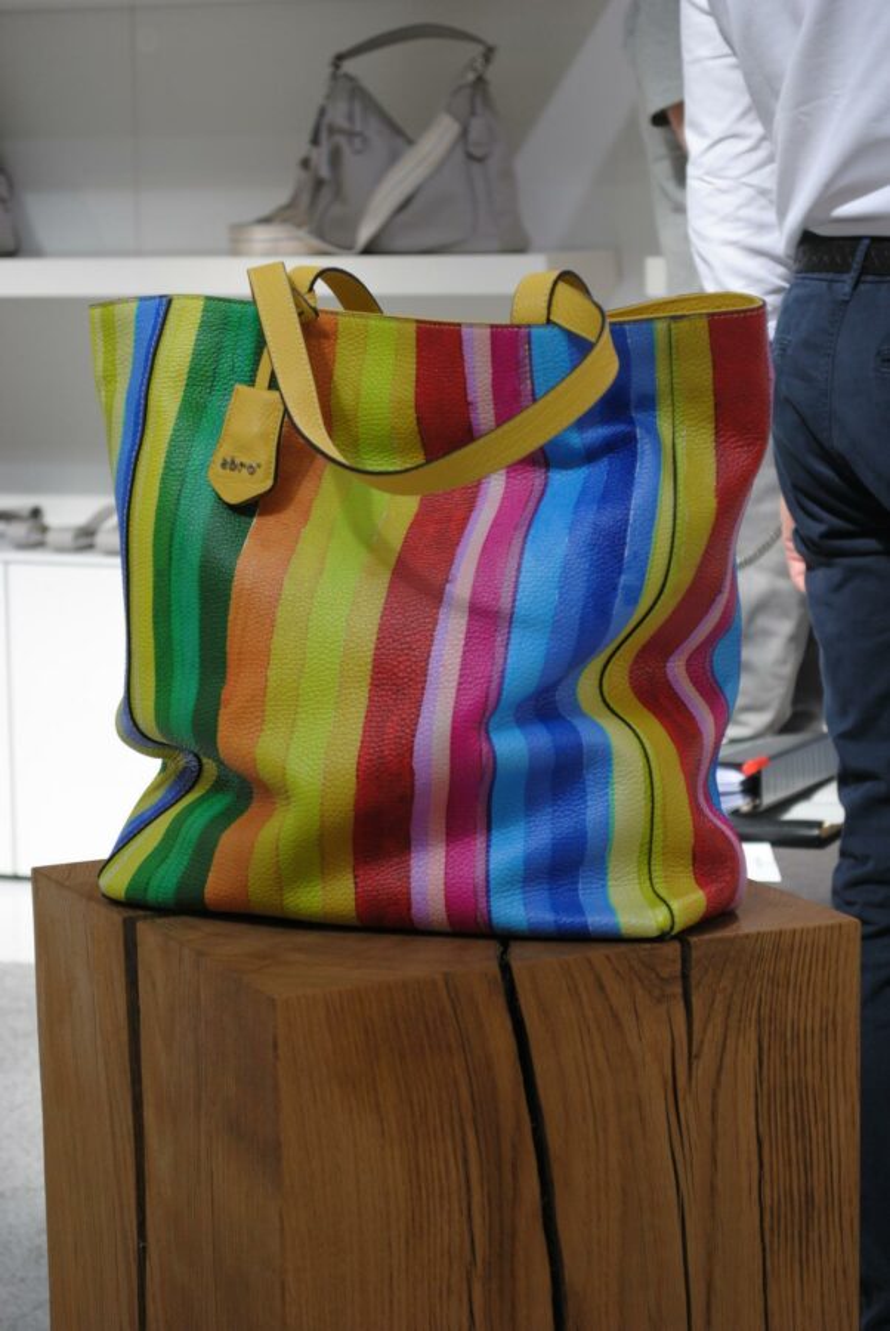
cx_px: 445
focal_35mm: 82
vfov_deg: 24.6
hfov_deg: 16.6
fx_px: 3052
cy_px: 666
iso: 280
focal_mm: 55
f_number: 5.6
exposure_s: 1/125
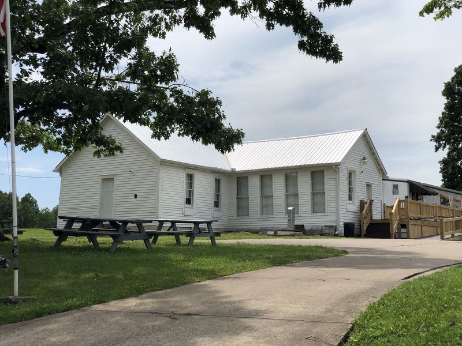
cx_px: 231
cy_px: 173
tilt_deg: +7.3
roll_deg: +0.2
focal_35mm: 52
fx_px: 694
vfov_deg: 28.0
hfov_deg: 36.8
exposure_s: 1/2315
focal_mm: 6
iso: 16
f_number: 2.4
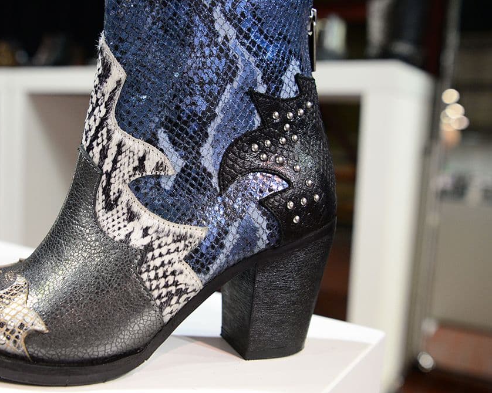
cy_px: 178
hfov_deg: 42.3
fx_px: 626
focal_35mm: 43
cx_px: 159
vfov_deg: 34.9
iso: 2500
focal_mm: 32
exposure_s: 1/200
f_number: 4.5
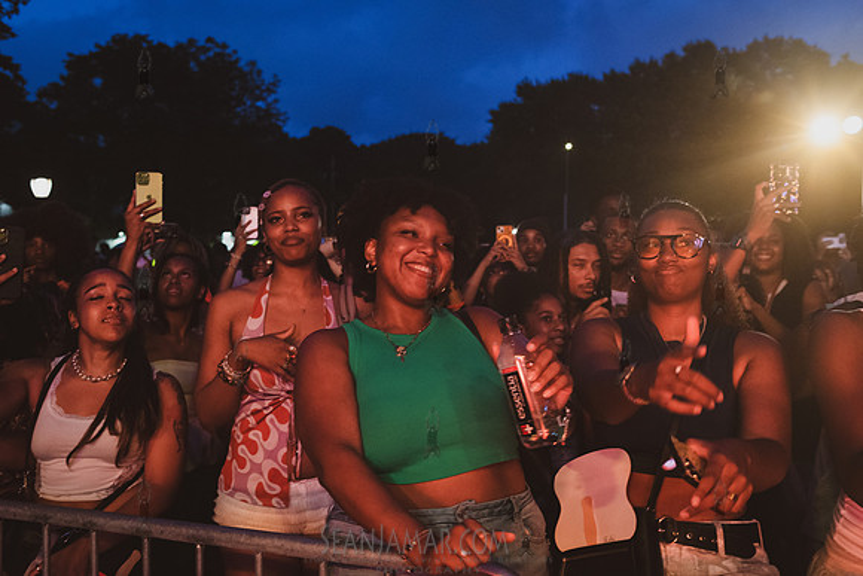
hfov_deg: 54.4
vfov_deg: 37.9
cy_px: 288
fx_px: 839
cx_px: 432
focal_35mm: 35
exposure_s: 1/160
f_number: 4.5
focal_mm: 35
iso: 4000
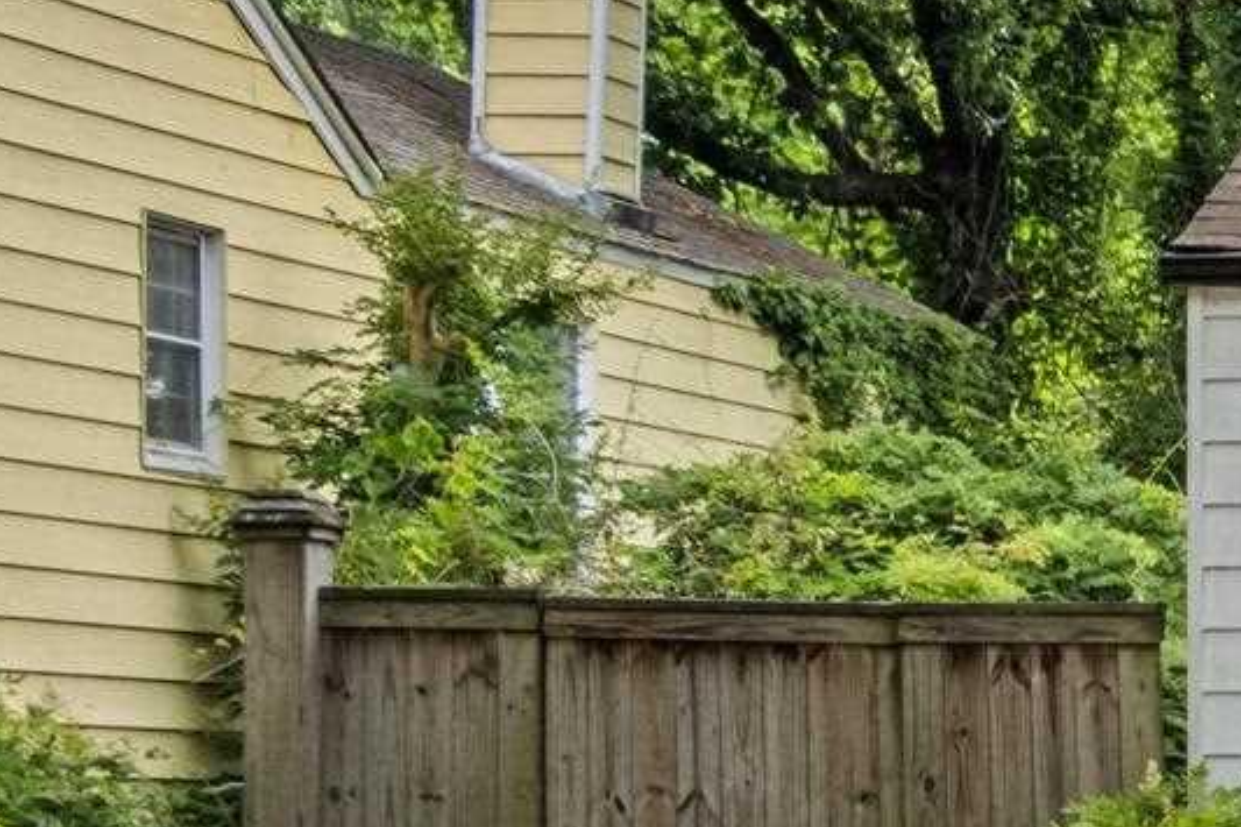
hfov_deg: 10.6
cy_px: 737
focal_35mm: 169
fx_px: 5824
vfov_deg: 8.1
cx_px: 2859
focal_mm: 24
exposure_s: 1/50
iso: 400
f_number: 8
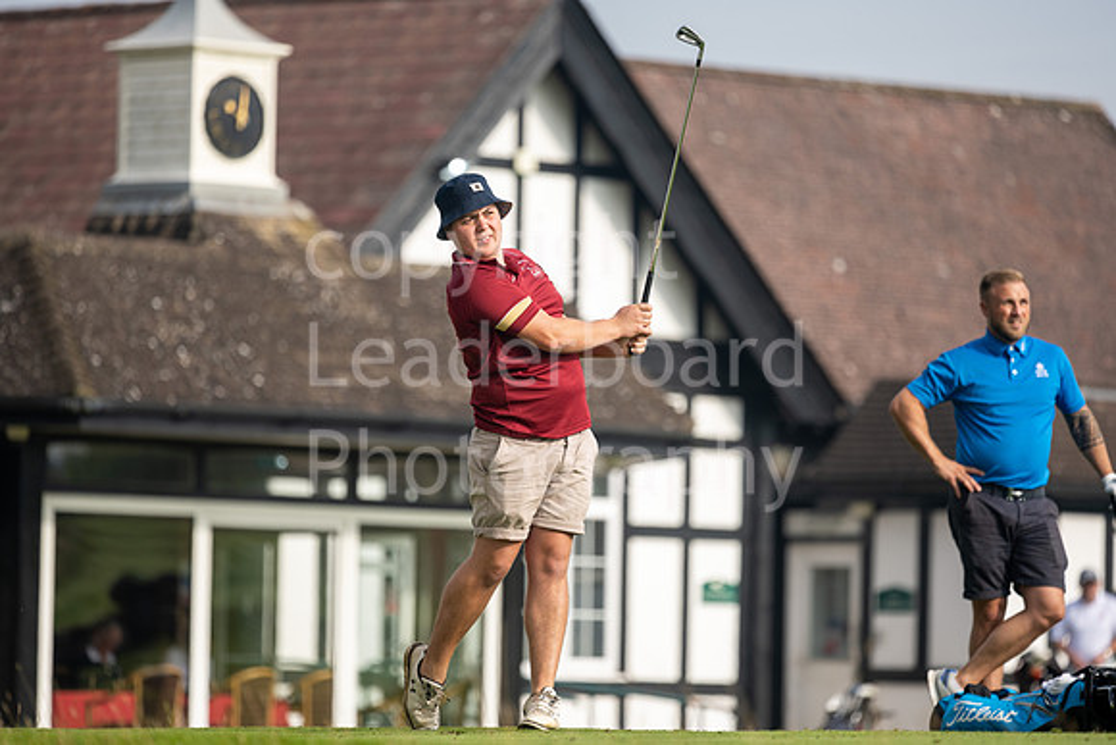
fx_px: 9302
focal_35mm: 300
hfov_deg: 6.9
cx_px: 558
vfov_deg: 4.6
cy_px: 372
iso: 160
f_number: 4
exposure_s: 1/1000
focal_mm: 300
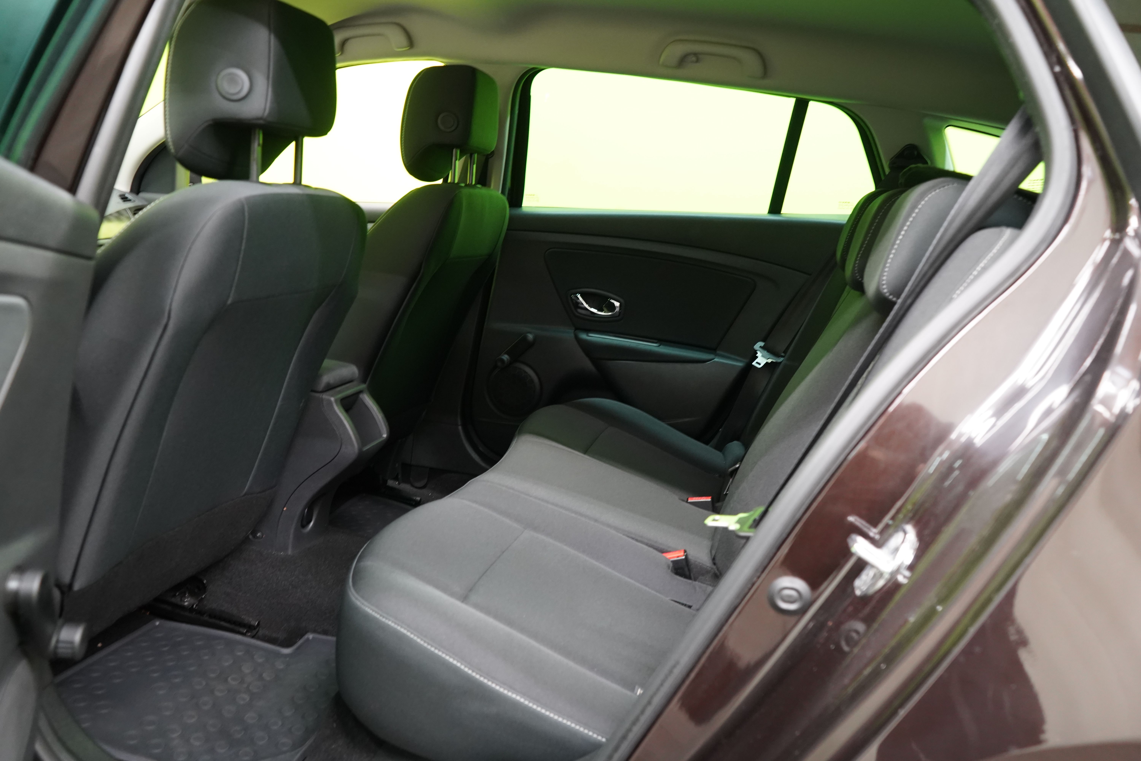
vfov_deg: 46.4
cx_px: 570
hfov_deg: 65.5
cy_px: 380
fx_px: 887
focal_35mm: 28
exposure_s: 1/20
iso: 3200
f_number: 5
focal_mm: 28
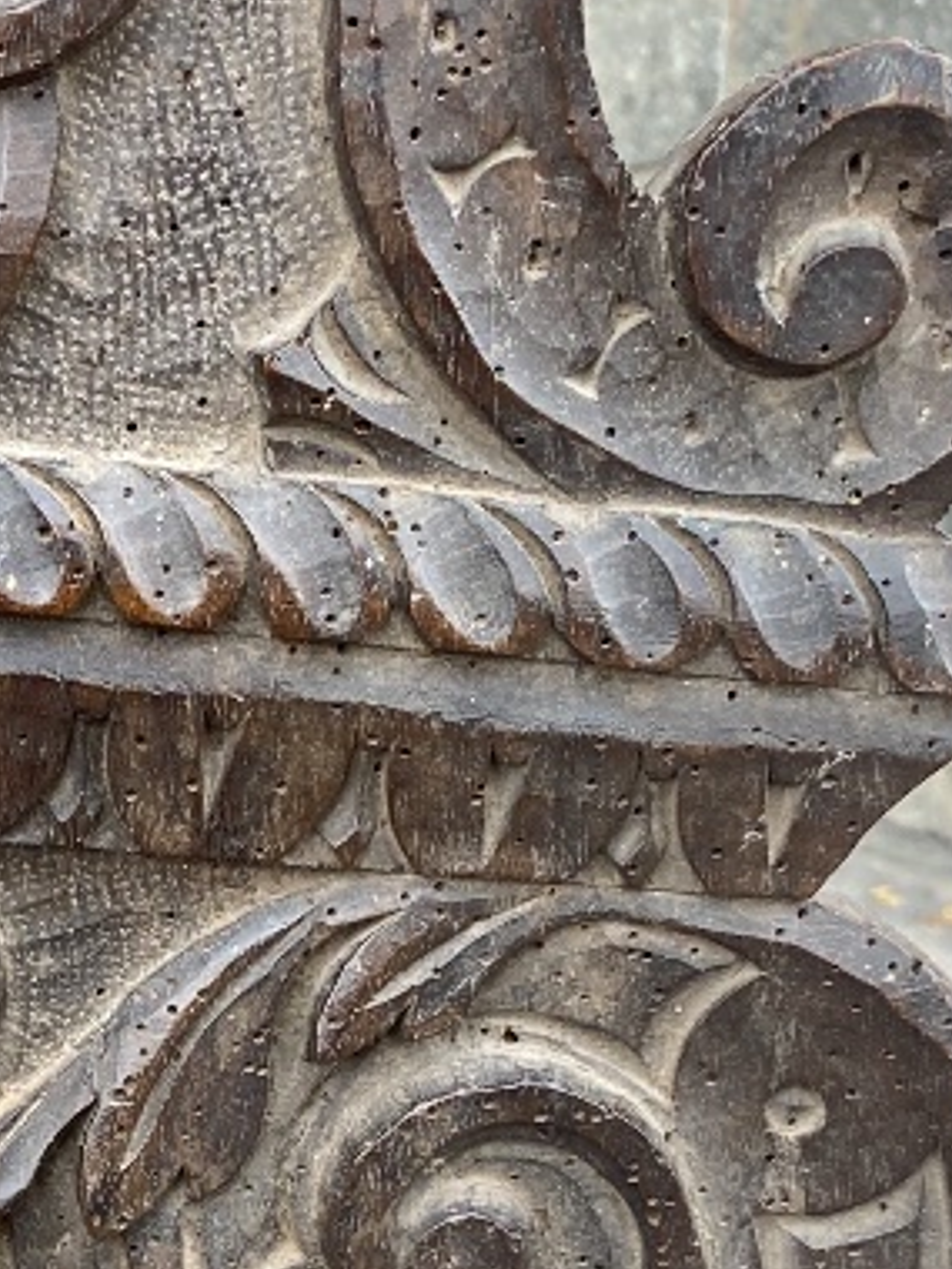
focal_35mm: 82
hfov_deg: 17.1
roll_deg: +2.1
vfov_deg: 22.9
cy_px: 1272
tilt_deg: -29.6
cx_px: -227
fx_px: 3007
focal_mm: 4.25
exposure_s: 1/121
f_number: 1.8
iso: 64
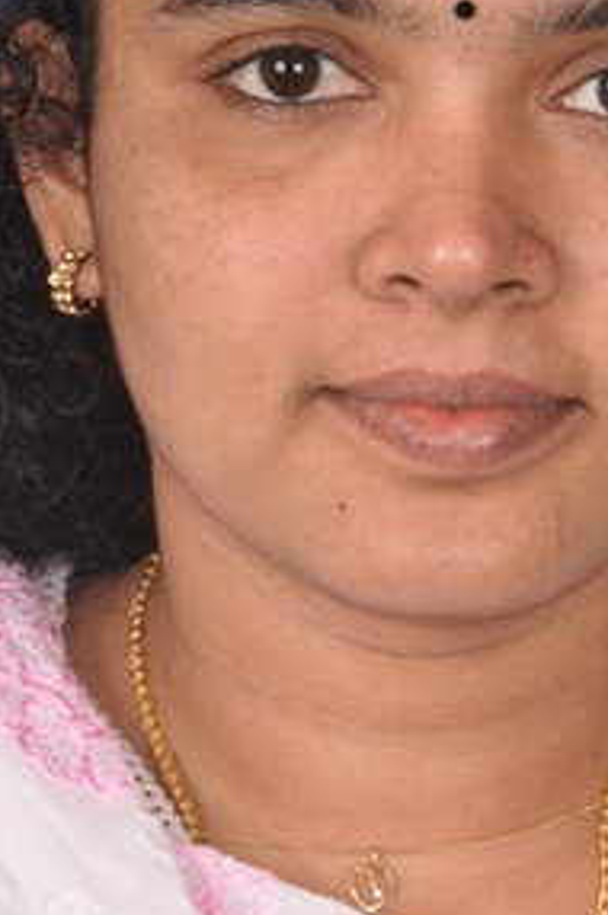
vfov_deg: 5.0
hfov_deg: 3.3
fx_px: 10436
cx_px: 411
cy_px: 394
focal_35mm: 411
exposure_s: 1/125
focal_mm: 98
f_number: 13
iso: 400
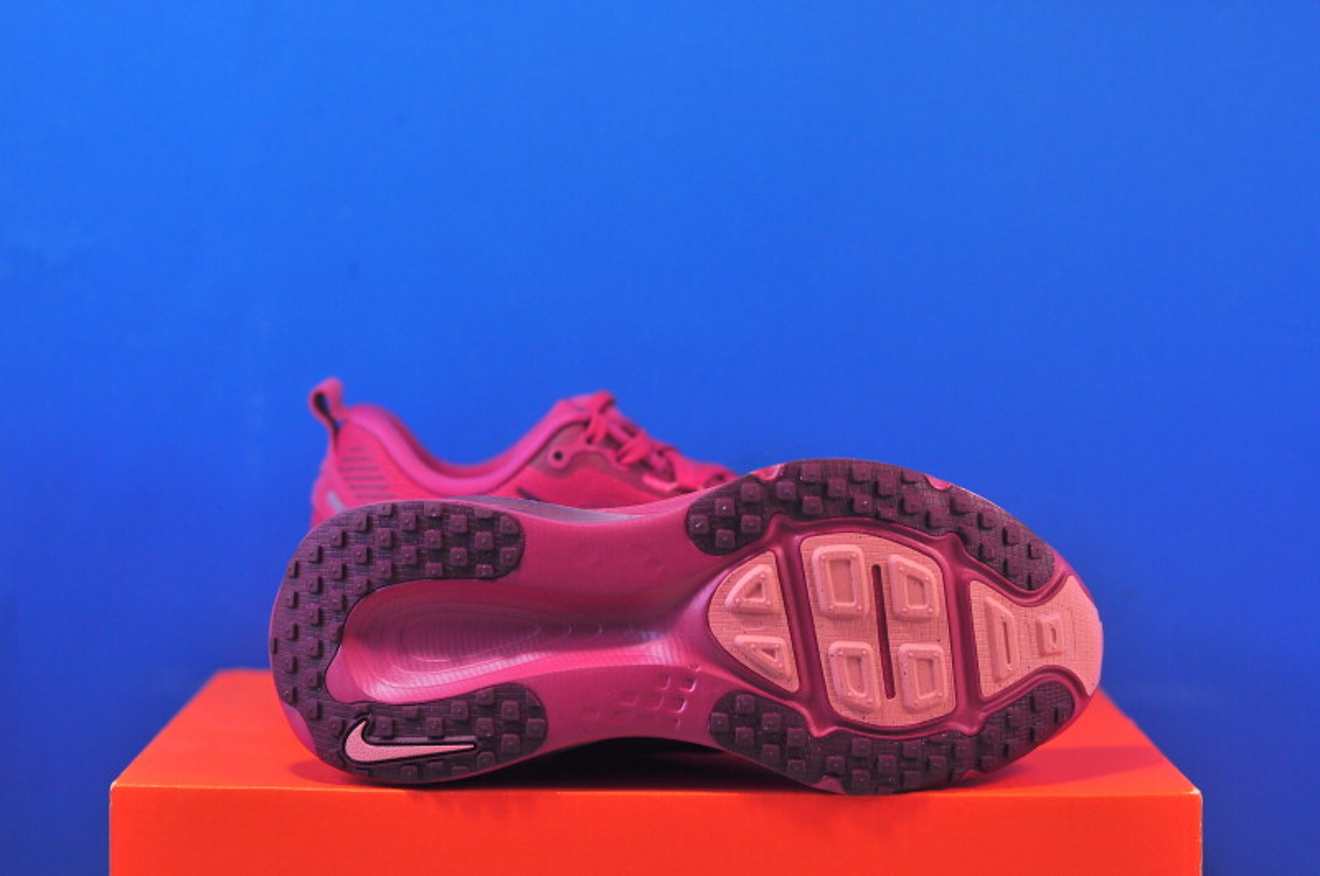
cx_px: 660
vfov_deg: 18.1
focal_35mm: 75
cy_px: 438
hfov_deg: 27.0
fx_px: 2746
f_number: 2.5
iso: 250
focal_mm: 50
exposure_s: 1/320
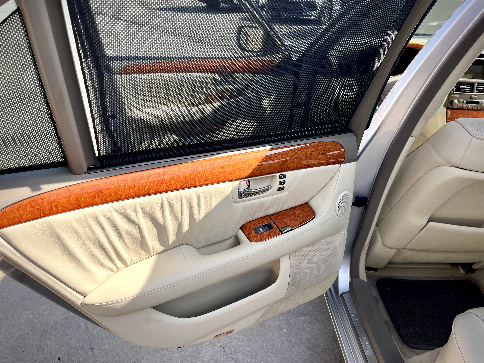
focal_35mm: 26
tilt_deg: -31.1
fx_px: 364
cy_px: 182
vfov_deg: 53.1
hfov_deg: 67.3
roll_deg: -2.1
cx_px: 242
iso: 50
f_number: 1.6
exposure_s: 1/920
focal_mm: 5.1
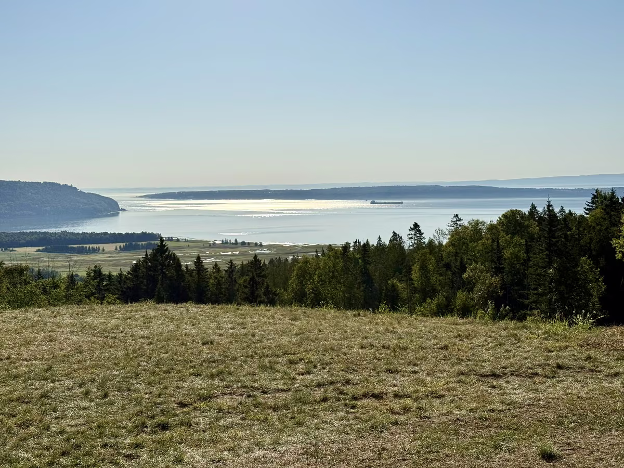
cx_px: 312
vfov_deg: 30.3
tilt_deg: -2.9
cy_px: 234
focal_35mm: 48
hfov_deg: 39.7
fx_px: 865
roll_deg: +0.5
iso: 50
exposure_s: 1/16129
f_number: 1.78
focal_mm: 6.76
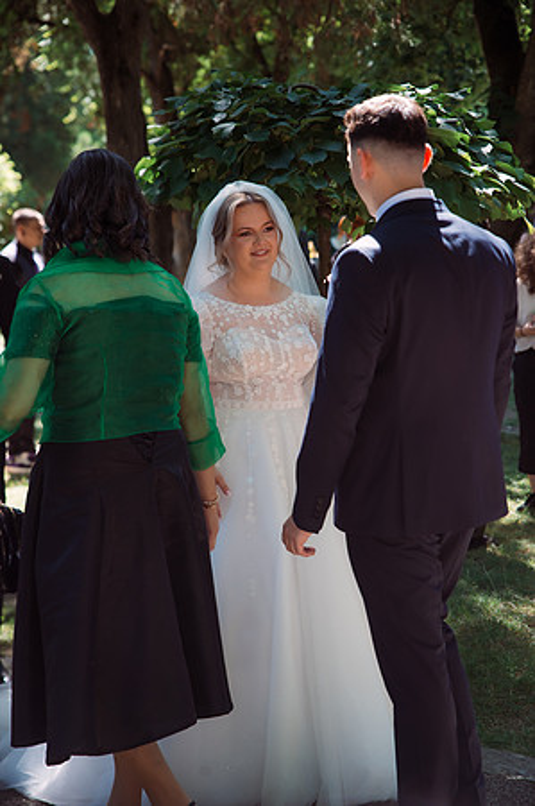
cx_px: 268
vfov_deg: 28.9
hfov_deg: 19.4
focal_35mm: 70
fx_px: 1564
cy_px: 403
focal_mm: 70
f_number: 3.5
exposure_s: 1/500
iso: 500
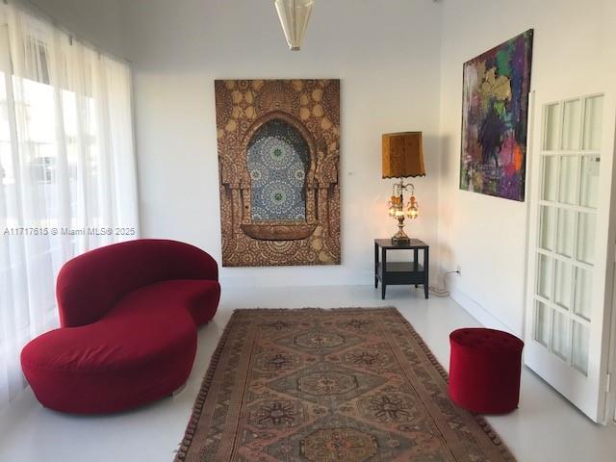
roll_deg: +1.4
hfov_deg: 63.4
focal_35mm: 28
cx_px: 308
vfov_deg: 49.7
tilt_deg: -8.0
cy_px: 231
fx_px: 498
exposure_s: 1/120
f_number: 1.8
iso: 32
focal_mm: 3.99
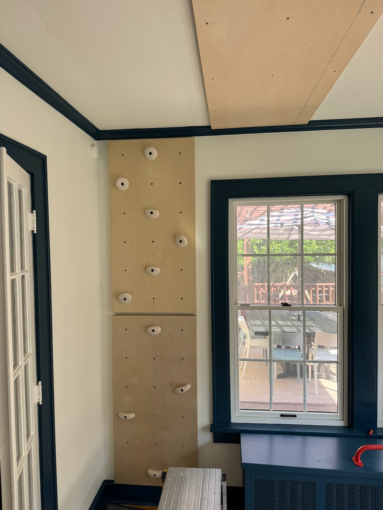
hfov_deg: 56.8
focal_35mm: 24
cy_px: 255
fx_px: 354
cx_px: 192
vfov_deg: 71.6
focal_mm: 6.76
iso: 80
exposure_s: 1/121
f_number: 1.78
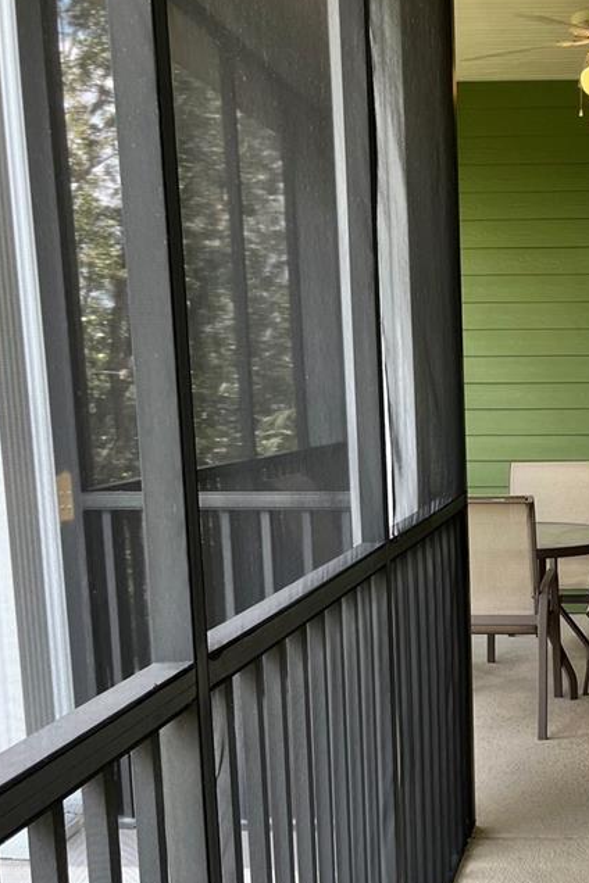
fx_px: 1252
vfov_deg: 38.4
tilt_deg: -7.9
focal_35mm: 51
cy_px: 593
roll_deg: +0.3
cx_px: 589
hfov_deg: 25.2
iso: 40
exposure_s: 1/234
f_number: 1.6
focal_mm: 5.1
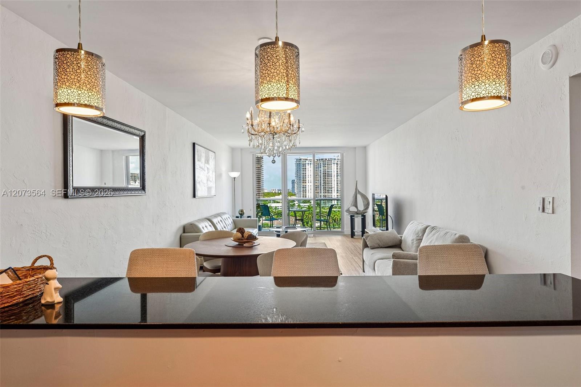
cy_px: 194
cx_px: 290
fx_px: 323
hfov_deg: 84.0
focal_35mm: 20
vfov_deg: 61.9
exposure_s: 1/15
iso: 200
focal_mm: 20
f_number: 9
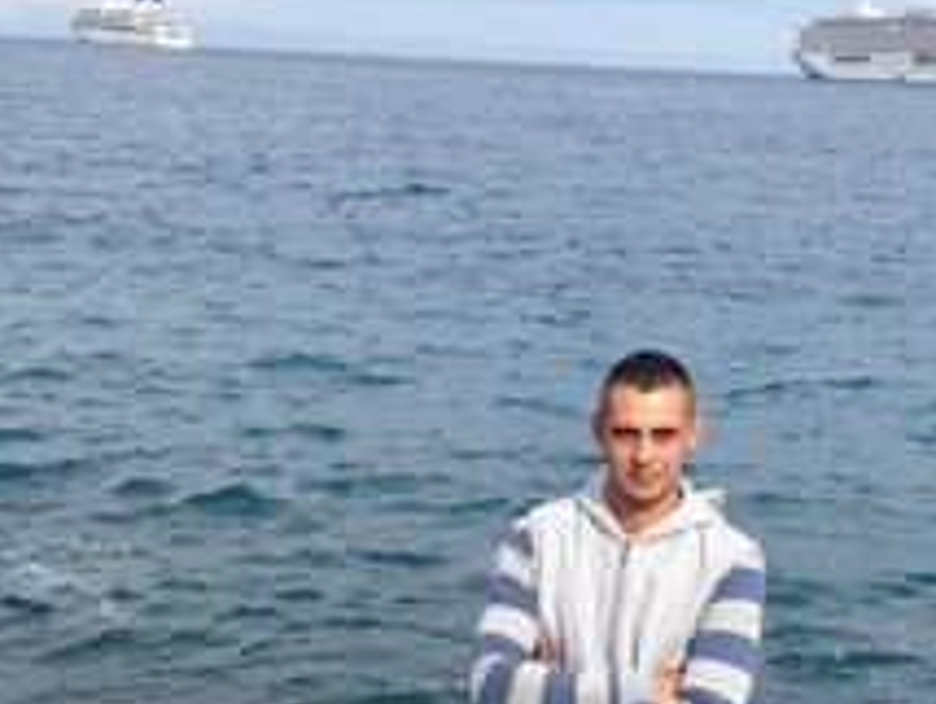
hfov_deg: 22.6
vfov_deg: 17.0
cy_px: 592
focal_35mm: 86
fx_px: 2328
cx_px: 658
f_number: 2.4
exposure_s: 1/1227
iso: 50
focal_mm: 4.28
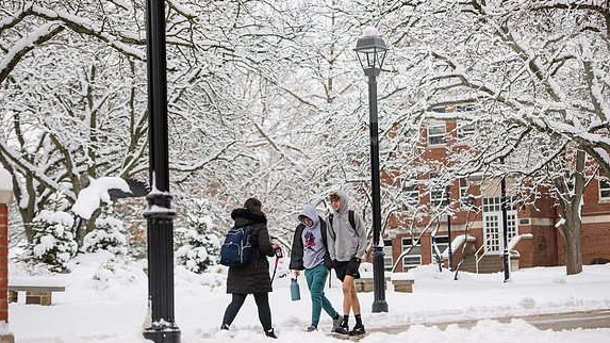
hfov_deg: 20.6
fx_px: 1682
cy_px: 162
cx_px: 306
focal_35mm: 104
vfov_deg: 11.6
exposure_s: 1/500
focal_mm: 98
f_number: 3.5
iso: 80
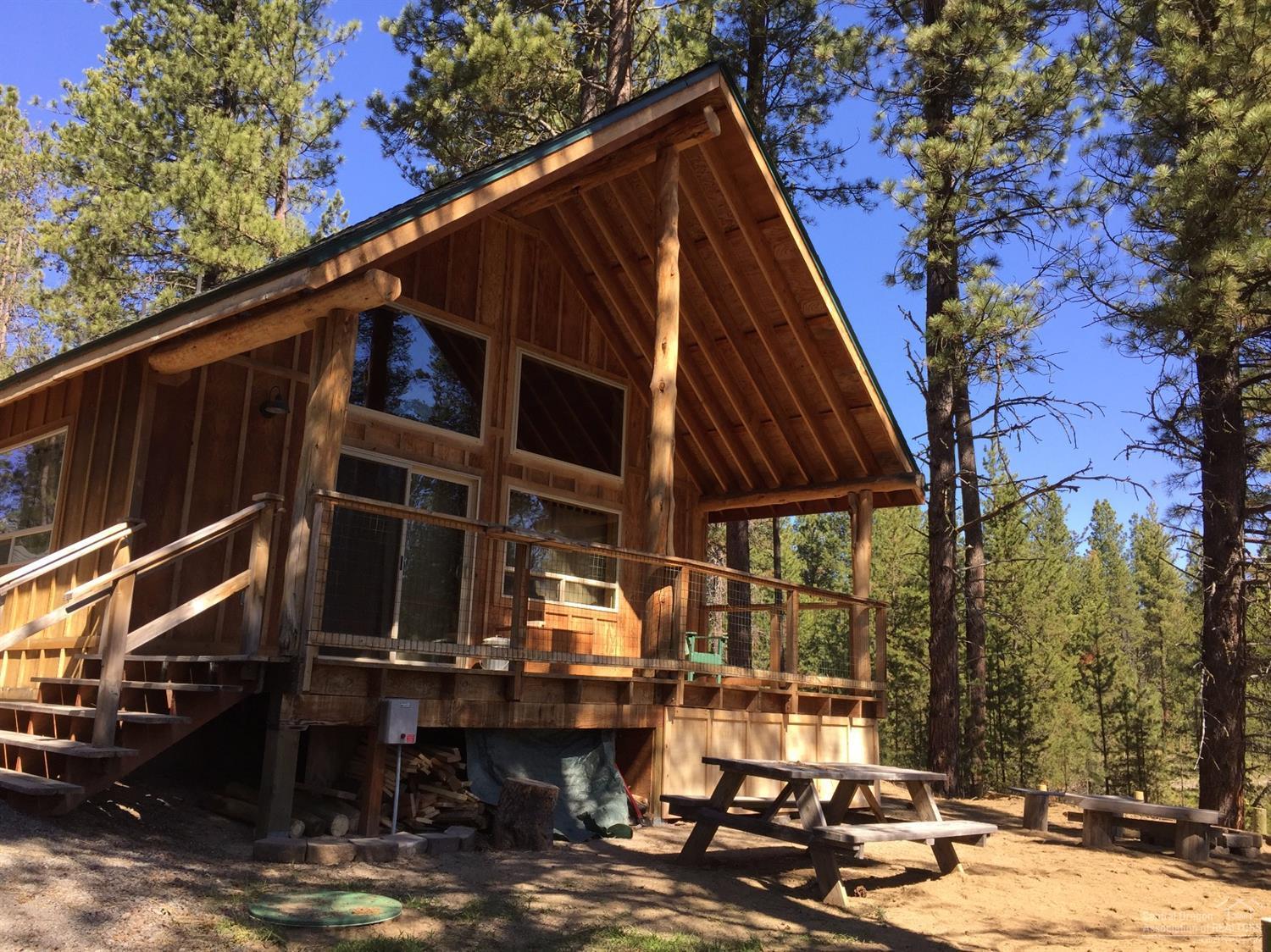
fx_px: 1064
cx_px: 636
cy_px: 476
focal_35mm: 29
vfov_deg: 48.2
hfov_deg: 61.7
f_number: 2.2
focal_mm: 4.15
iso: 32
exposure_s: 1/618
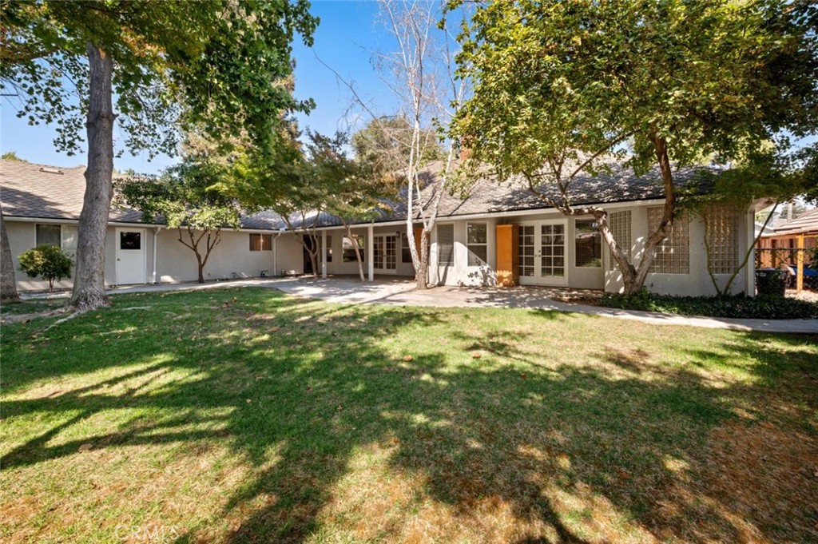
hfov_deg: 104.3
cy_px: 272
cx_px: 409
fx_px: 318
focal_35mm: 14
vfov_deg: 81.1
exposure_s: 1/30
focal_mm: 14
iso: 250
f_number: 9
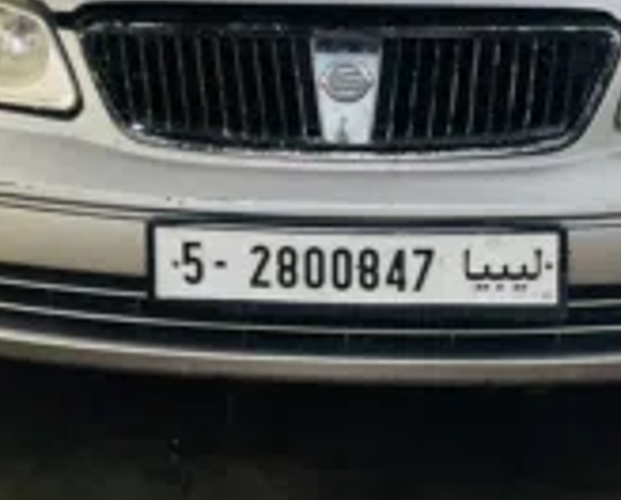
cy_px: -242
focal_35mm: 152
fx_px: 2800
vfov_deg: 9.9
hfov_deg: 12.6
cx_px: 129
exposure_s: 1/518
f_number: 2.2
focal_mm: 7.5
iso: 32
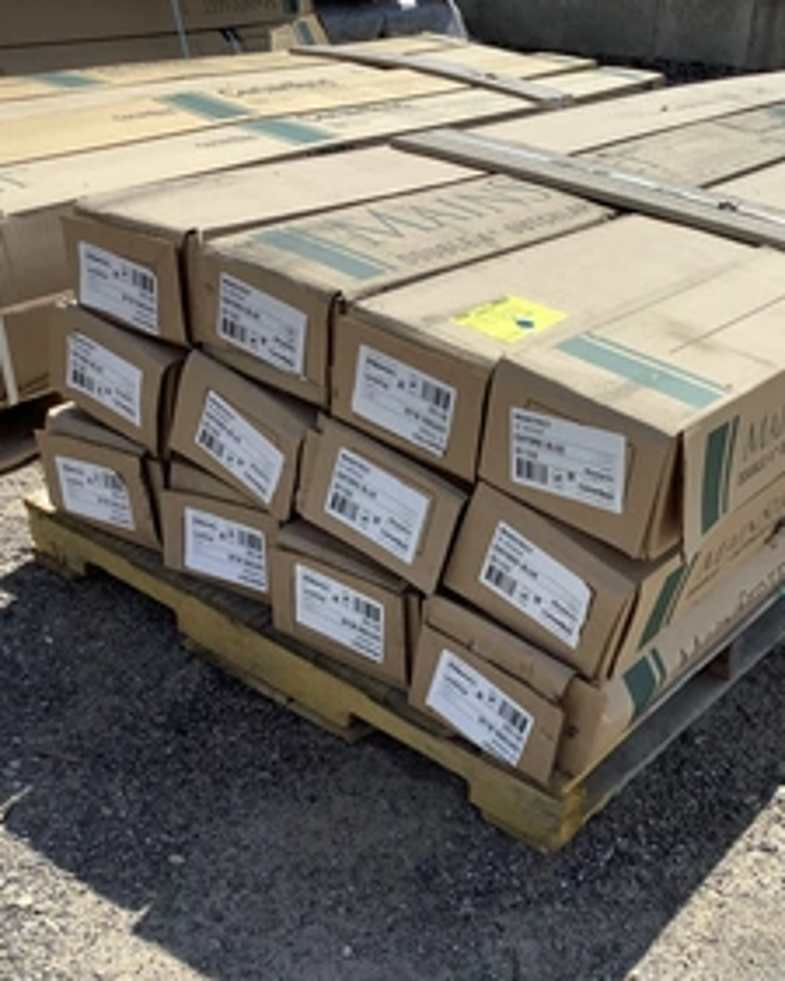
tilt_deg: -27.1
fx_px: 1248
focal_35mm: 43
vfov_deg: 42.9
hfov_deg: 34.4
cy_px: 513
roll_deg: -4.8
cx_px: 551
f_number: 2.4
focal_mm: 3.3
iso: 25
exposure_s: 1/1988
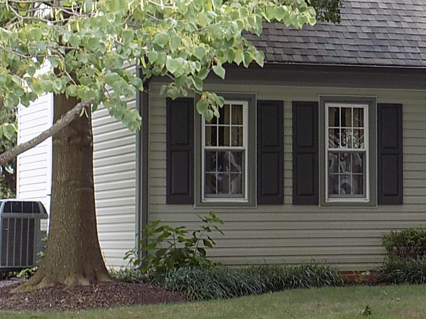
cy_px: 116
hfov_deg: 14.5
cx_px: 411
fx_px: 1649
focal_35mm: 134
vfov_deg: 11.1
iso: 100
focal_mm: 11.5
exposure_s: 1/30
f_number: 4.1
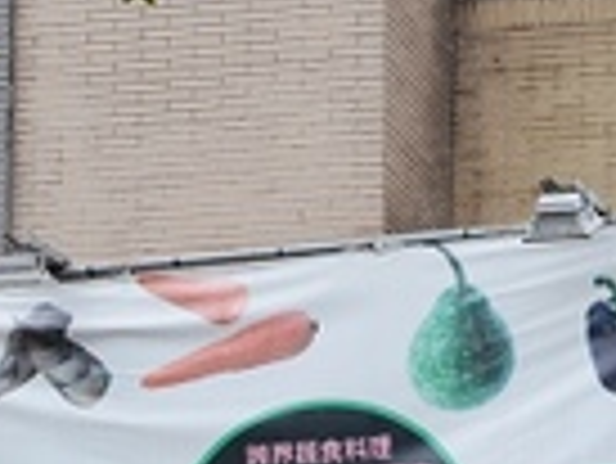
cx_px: 220
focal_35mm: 235
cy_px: 851
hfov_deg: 8.4
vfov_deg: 6.2
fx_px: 4190
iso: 200
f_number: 8
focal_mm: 35
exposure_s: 1/250
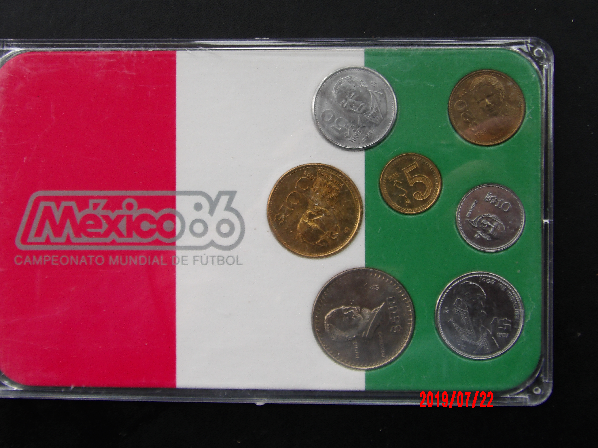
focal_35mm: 62
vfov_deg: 23.7
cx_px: 297
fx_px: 1071
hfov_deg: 31.2
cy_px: 222
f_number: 4.3
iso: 146
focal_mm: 10.9
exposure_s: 1/30
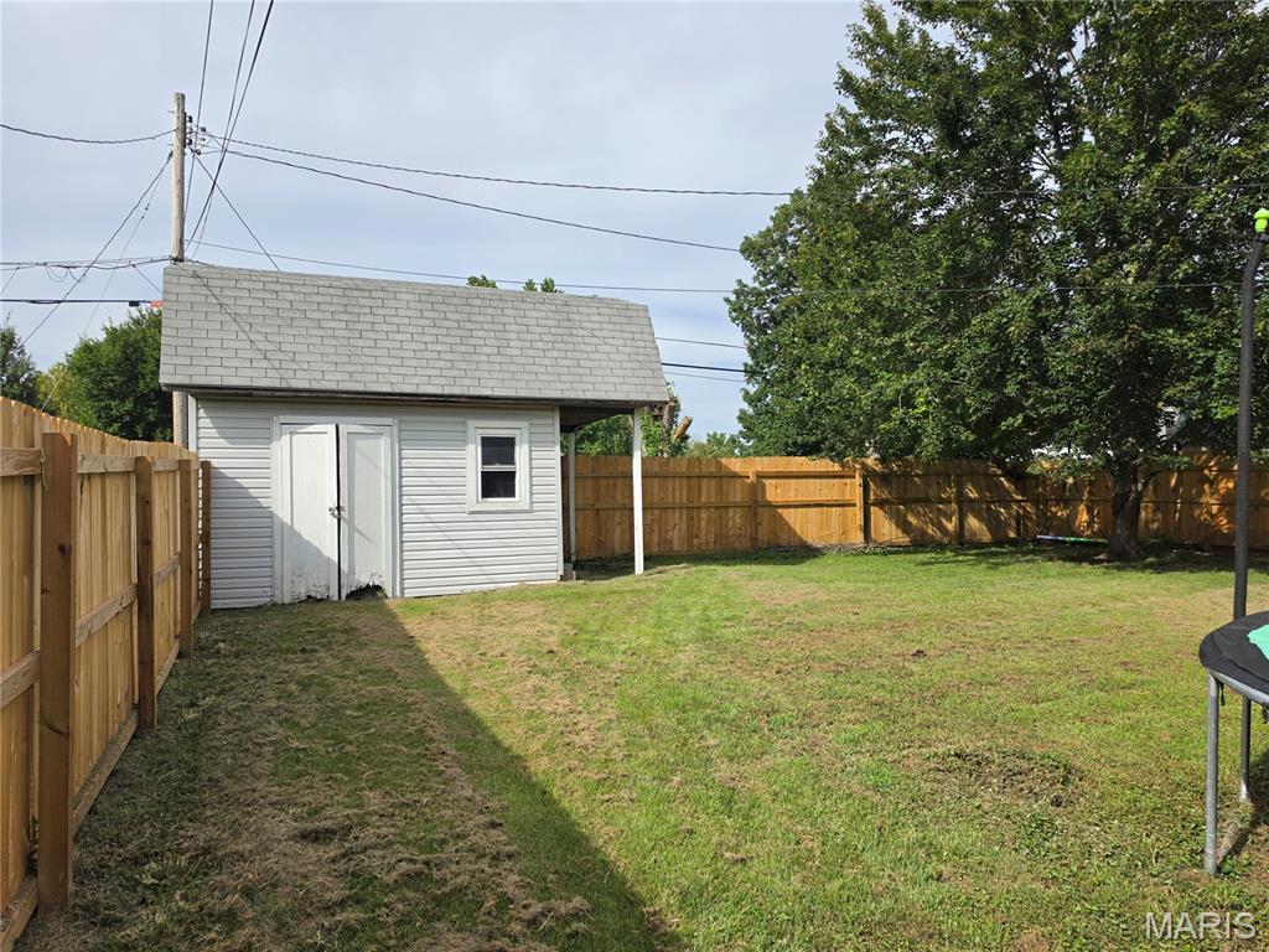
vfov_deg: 58.9
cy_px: 476
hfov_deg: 73.9
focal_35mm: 23
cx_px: 634
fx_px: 843
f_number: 1.4
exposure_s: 1/6571
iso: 64
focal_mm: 6.5
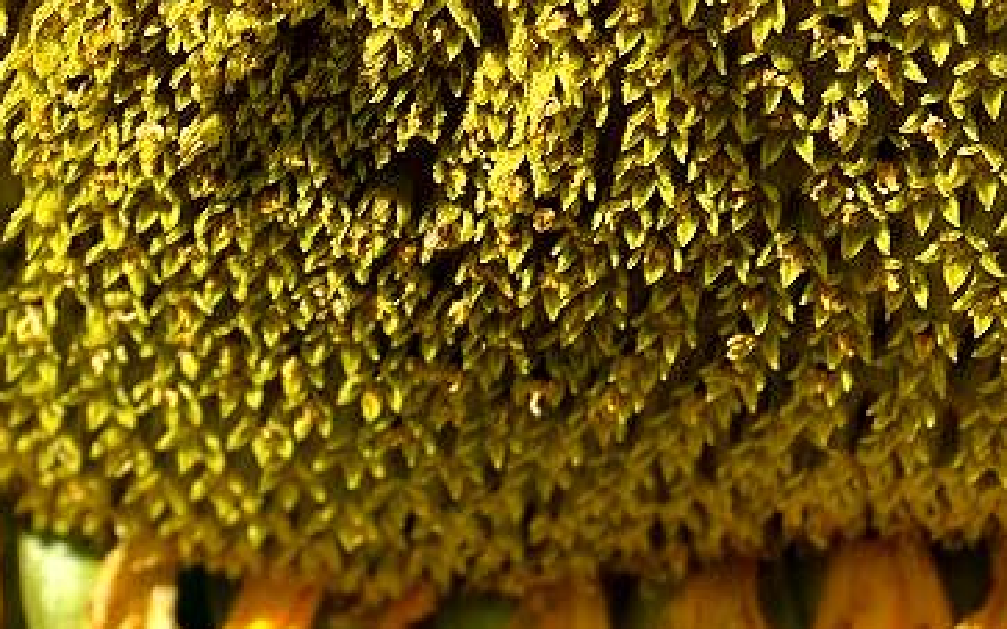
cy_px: -211
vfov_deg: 3.9
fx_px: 9223
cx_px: 211
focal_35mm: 336
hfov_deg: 6.2
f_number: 11
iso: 200
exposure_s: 1/180
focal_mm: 80
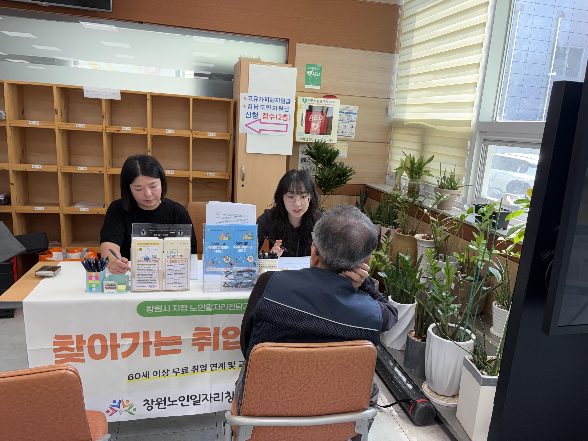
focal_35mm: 26
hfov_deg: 67.3
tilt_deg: -11.3
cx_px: 294
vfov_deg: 53.1
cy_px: 220
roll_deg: -2.3
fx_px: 442
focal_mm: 5.96
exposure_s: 1/185
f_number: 1.6
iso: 64
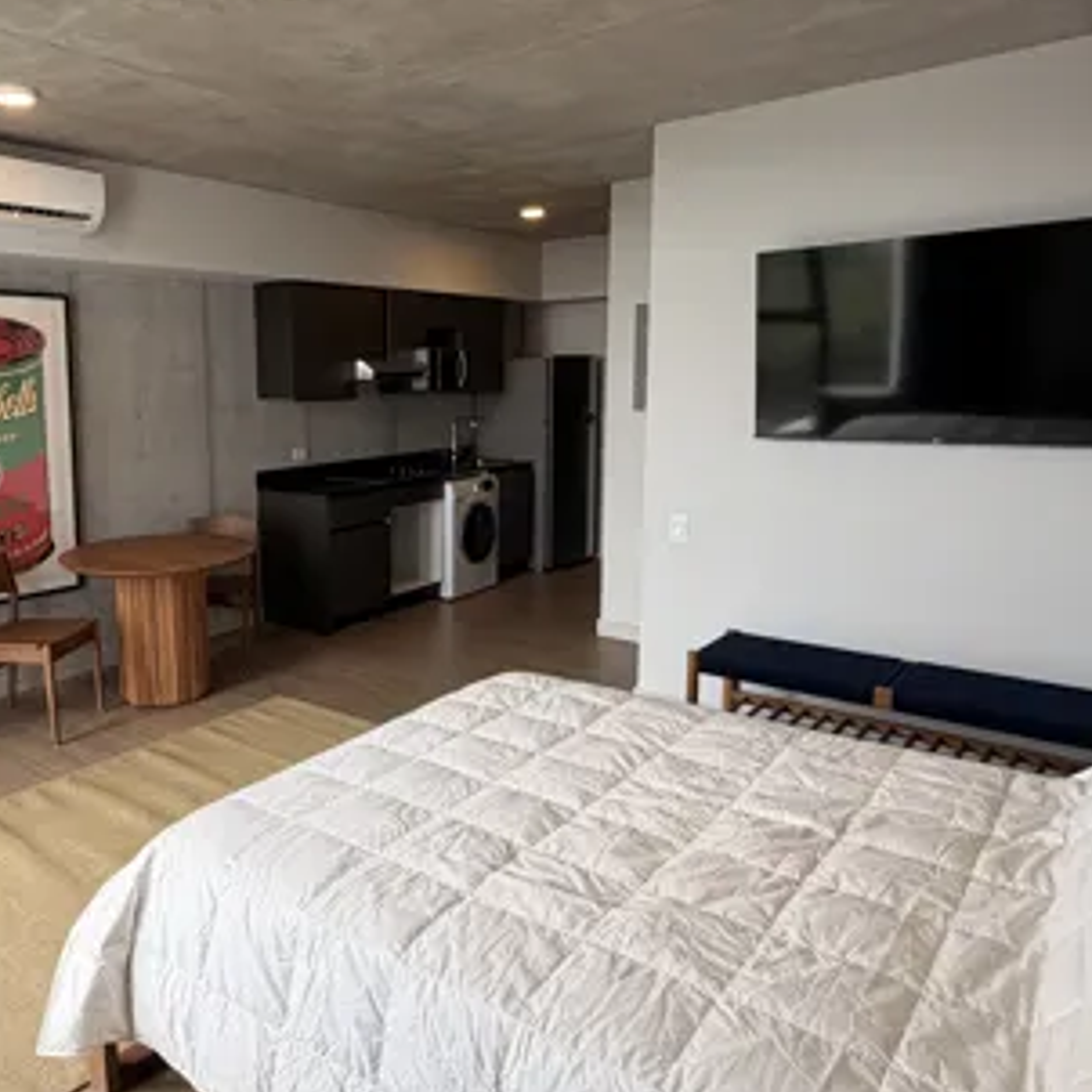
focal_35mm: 26
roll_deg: +0.8
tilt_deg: -9.4
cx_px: 345
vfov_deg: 60.9
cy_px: 513
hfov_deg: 59.2
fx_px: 928
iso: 100
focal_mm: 2.22
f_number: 2.2
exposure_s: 1/121
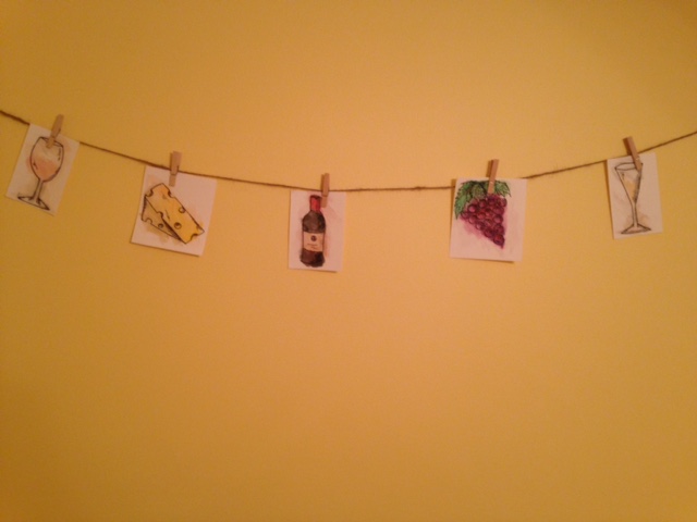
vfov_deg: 42.9
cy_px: 261
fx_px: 664
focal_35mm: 33
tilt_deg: -3.2
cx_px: 348
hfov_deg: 55.4
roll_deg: -0.9
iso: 100
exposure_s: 1/20
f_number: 2.4
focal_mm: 4.12
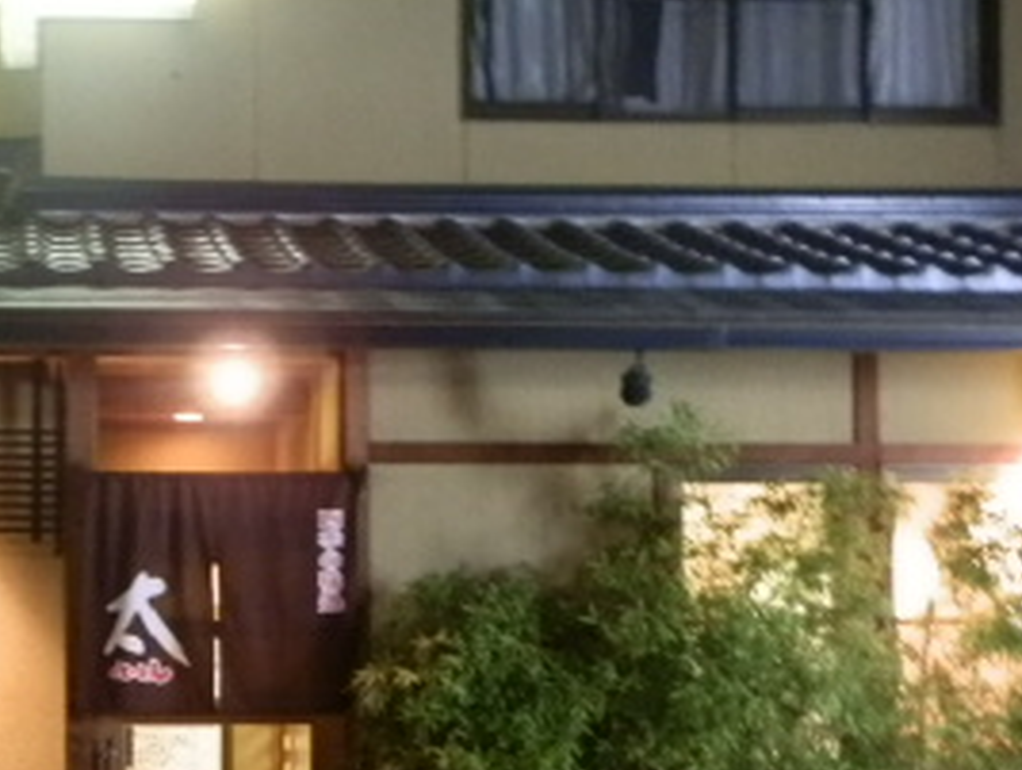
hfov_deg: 28.1
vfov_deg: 21.5
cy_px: 701
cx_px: 153
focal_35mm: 67
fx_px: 1981
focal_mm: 5
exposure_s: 1/2
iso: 400
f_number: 3.1
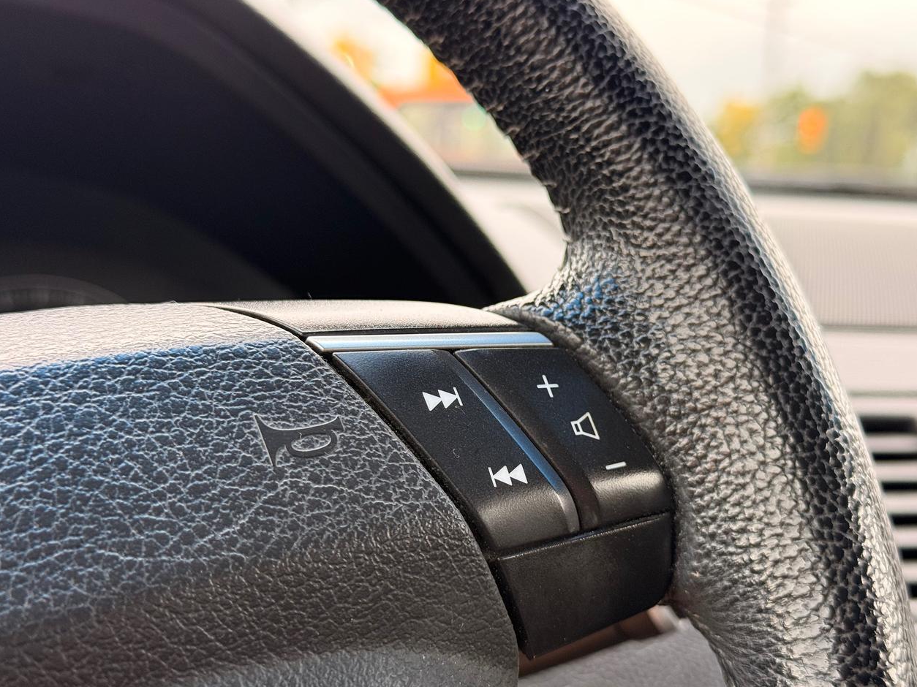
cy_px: 349
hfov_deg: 38.9
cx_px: 466
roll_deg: -3.5
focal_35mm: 49
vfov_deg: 29.7
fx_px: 1298
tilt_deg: -7.1
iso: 64
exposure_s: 1/121
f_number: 1.78
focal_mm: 6.76
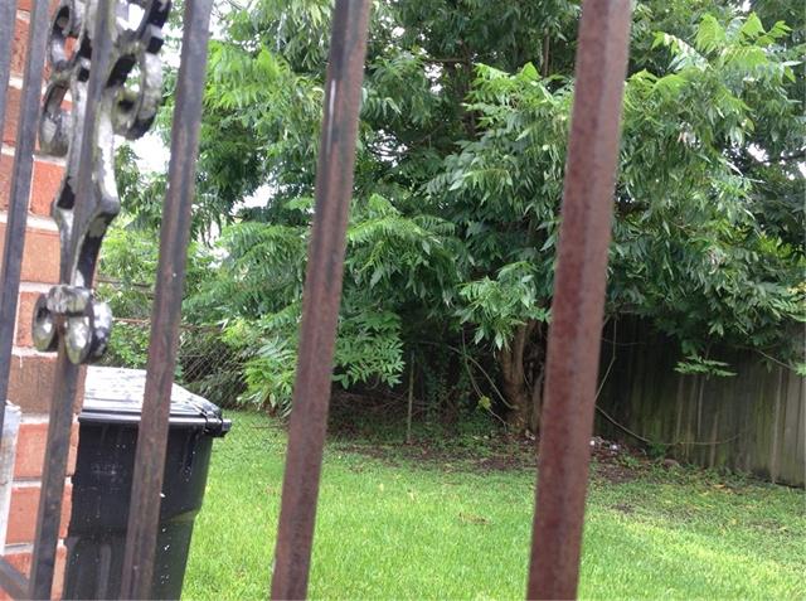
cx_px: 403
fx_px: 813
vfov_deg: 40.5
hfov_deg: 52.7
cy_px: 300
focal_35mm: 35
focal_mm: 4.28
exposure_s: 1/120
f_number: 2.4
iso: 80
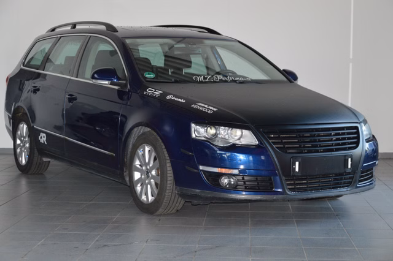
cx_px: 196
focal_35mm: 75
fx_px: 818
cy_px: 130
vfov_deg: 18.2
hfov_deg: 27.0
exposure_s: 1/60
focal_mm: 50
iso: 900
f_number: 5
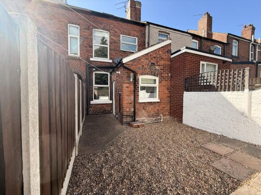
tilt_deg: -1.6
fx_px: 106
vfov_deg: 85.7
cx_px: 130
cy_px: 98
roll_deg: +0.0
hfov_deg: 102.1
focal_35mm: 14
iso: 50
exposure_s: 1/424
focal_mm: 2.22
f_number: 2.2
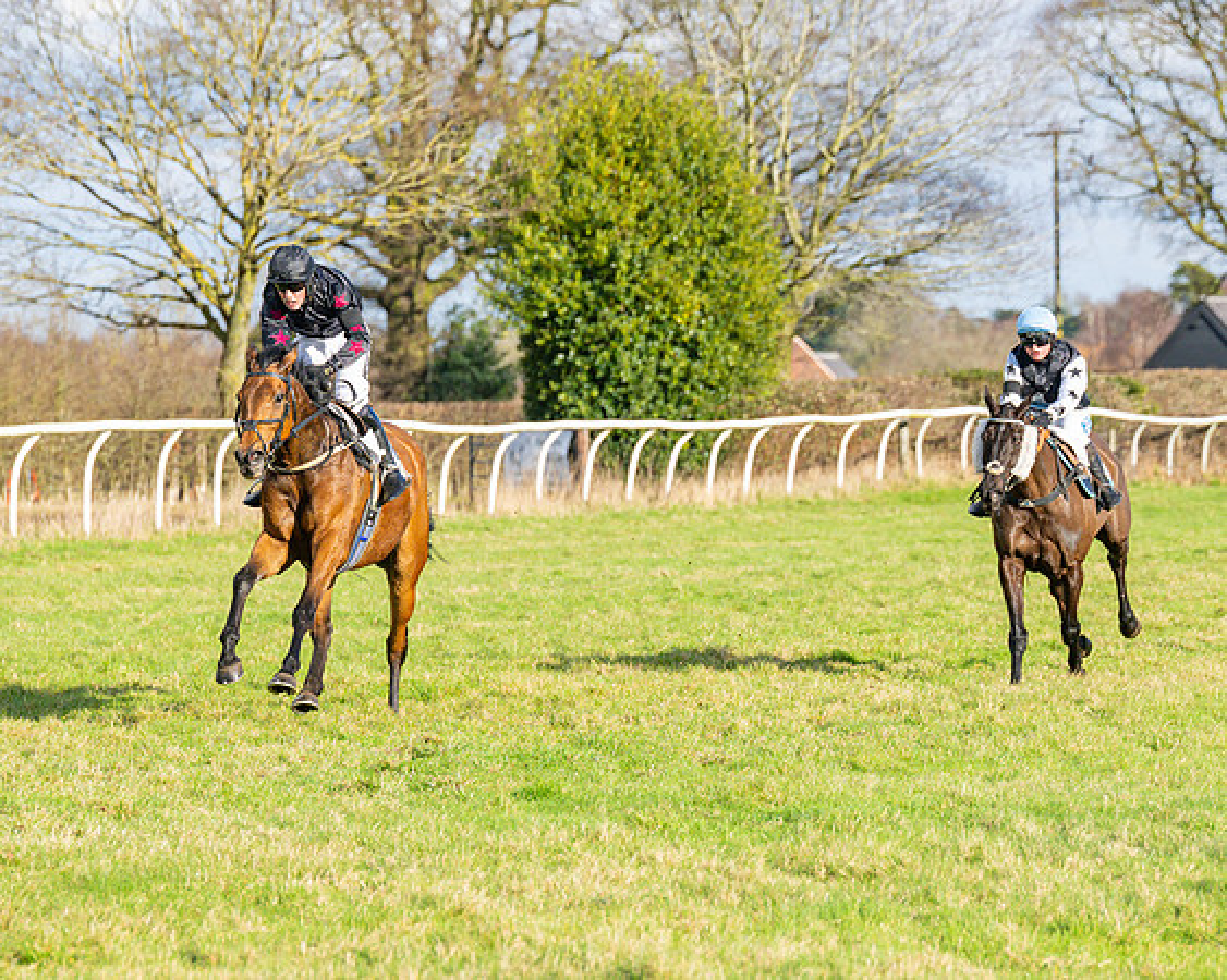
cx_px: 399
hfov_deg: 8.0
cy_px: 525
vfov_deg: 6.4
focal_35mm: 243
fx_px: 8819
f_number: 4
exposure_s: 1/2000
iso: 200
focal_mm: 125
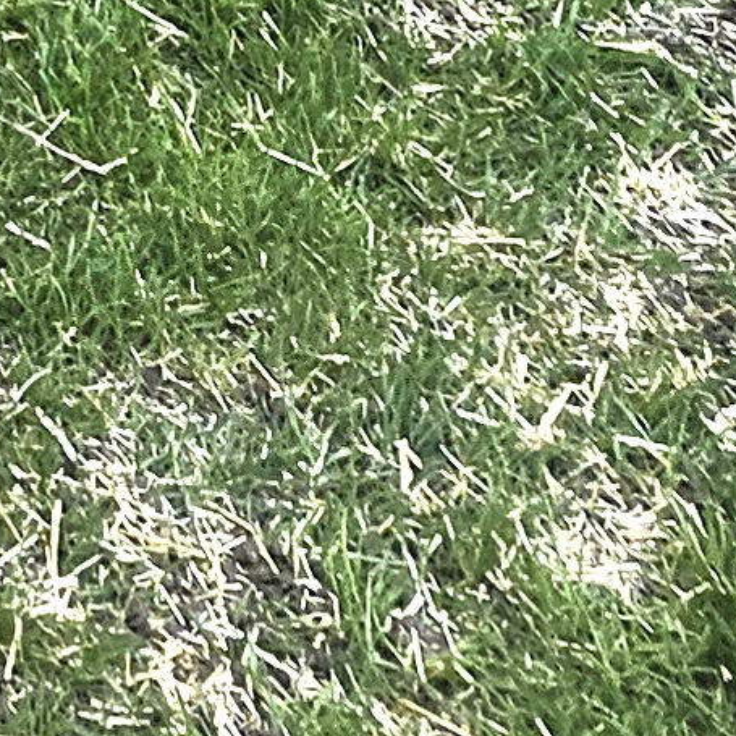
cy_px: -1496
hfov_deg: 13.4
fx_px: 2430
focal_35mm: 101
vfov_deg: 10.9
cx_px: -951
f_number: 2.2
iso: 32
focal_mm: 1.7
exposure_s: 1/145
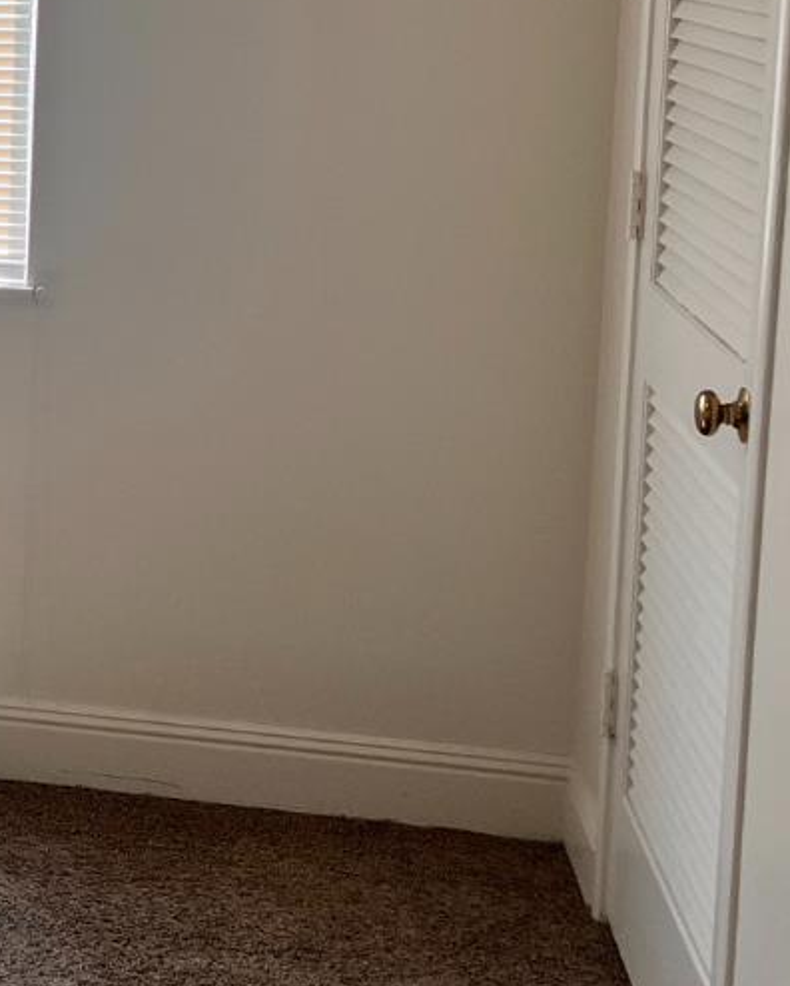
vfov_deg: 24.2
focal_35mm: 77
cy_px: 135
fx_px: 2248
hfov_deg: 18.1
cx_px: -347
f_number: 1.6
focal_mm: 5.1
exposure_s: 1/450
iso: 50
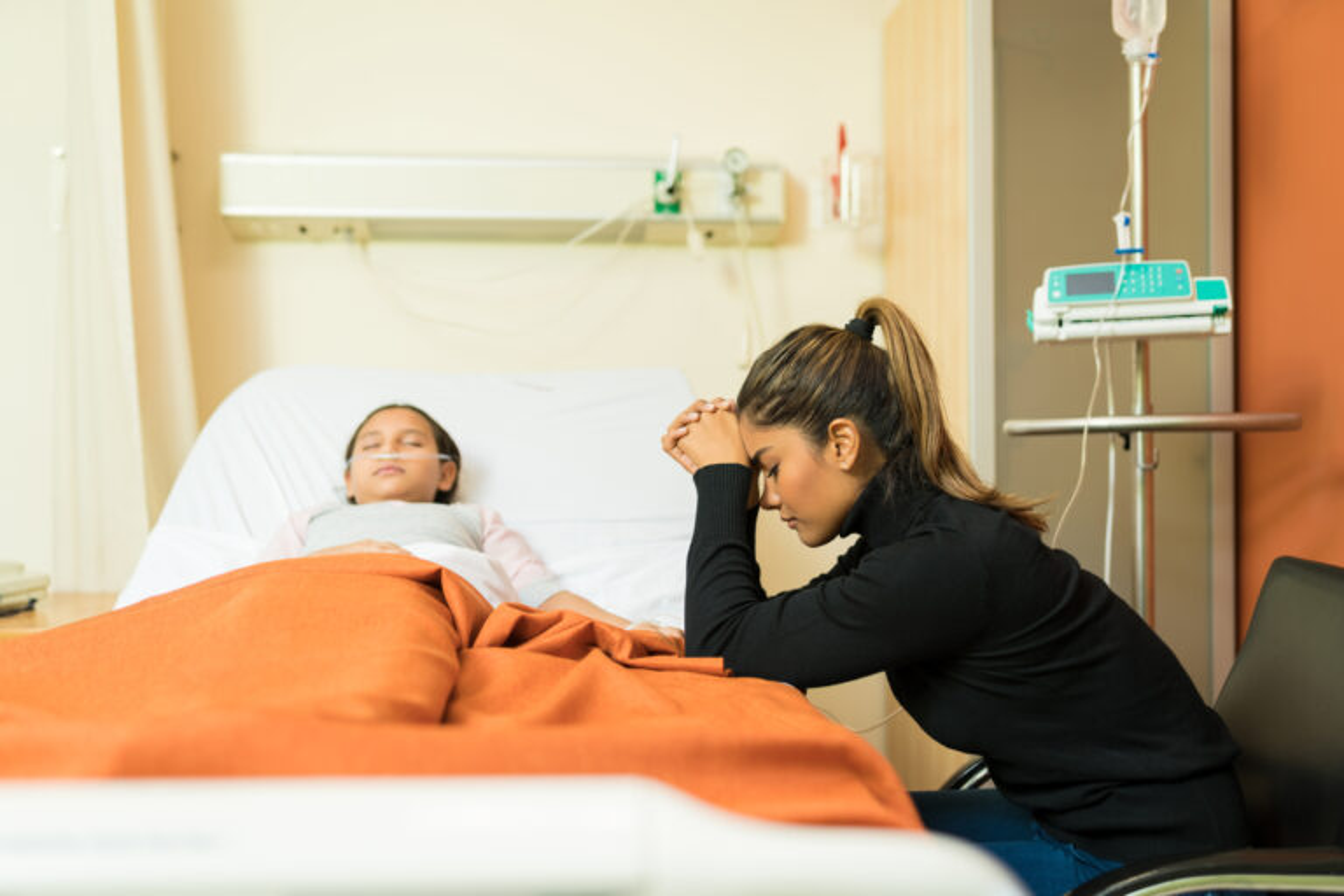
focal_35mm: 35
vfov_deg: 37.9
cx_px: 672
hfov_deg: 54.4
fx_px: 1307
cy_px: 448
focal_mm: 35
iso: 100
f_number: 1.8
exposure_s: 1/160
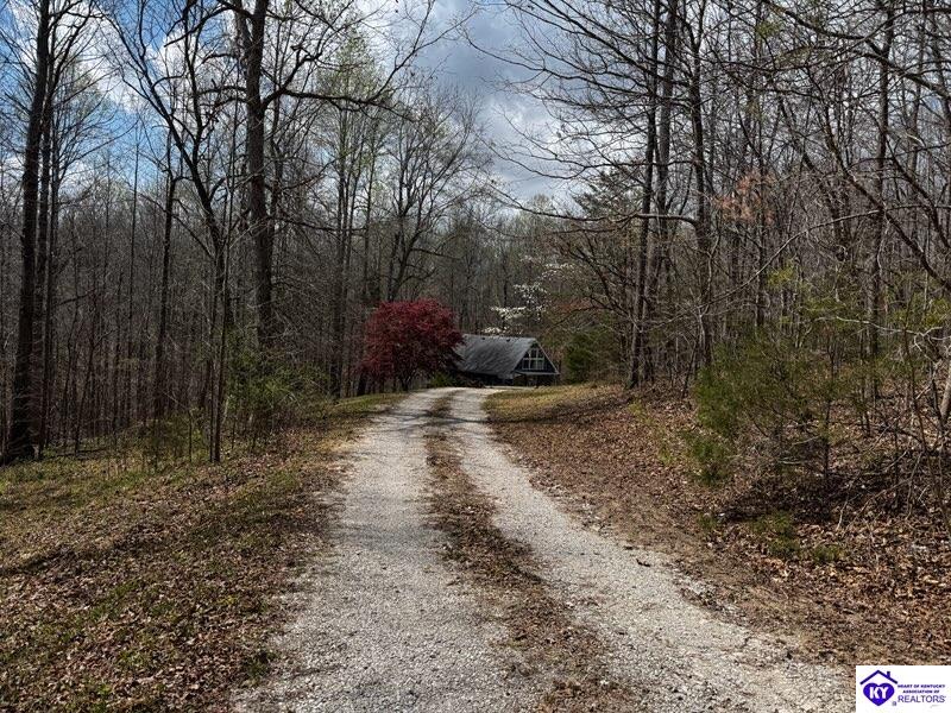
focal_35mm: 24
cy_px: 356
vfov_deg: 56.8
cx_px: 476
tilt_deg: -2.6
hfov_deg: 71.6
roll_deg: -3.8
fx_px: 659
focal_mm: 6.76
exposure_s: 1/4310
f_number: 1.78
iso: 80
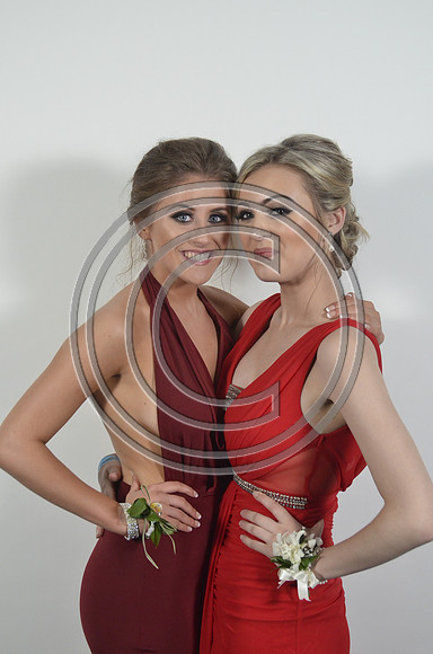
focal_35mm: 72
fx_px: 1305
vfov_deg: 28.1
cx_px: 216
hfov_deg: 18.8
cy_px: 327
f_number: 5.6
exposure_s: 1/125
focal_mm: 48
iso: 1600
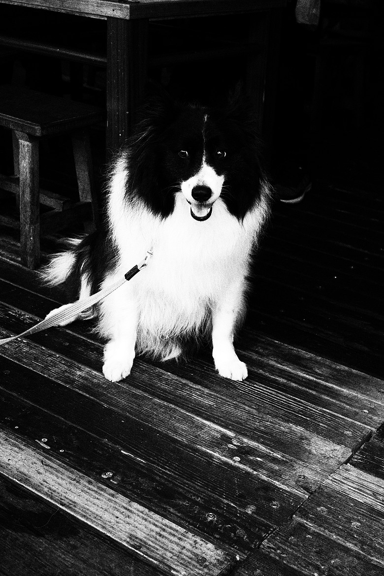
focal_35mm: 50
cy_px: 288
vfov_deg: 39.6
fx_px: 800
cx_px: 192
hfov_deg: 27.0
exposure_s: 1/500
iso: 8000
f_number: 2.8
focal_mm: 18.3
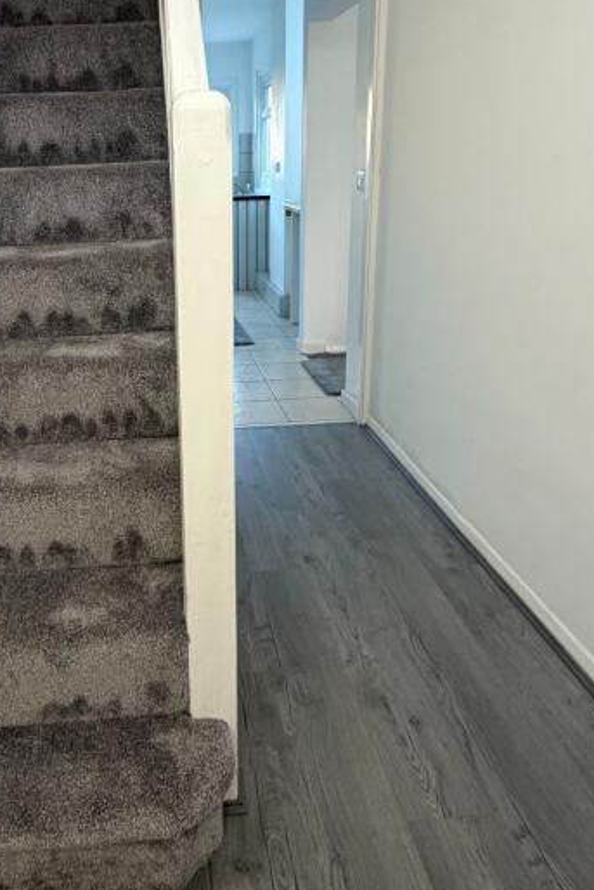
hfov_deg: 44.4
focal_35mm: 29
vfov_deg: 63.1
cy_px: 362
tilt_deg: -15.3
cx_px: 199
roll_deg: +0.8
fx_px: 717
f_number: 2.2
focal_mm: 2.22
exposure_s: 1/121
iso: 320
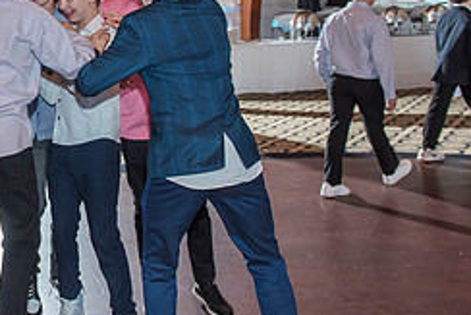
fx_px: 746
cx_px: -31
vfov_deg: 23.4
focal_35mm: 57
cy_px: 53
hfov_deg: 31.6
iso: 800
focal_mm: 24
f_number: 4
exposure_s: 1/125
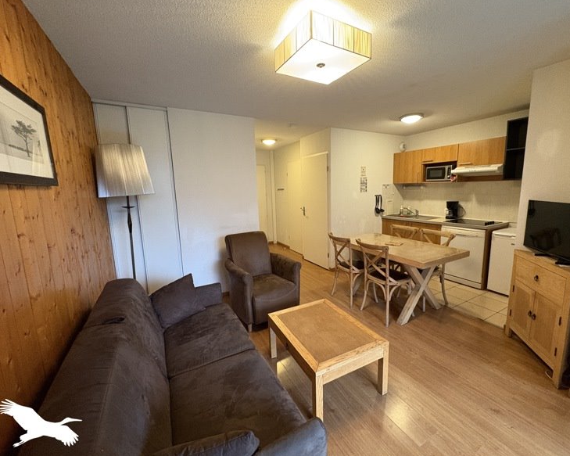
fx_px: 253
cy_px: 224
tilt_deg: -9.1
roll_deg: +1.2
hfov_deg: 96.7
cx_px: 300
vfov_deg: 84.0
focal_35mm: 15
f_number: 2.2
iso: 400
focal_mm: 2.22
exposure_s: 1/50
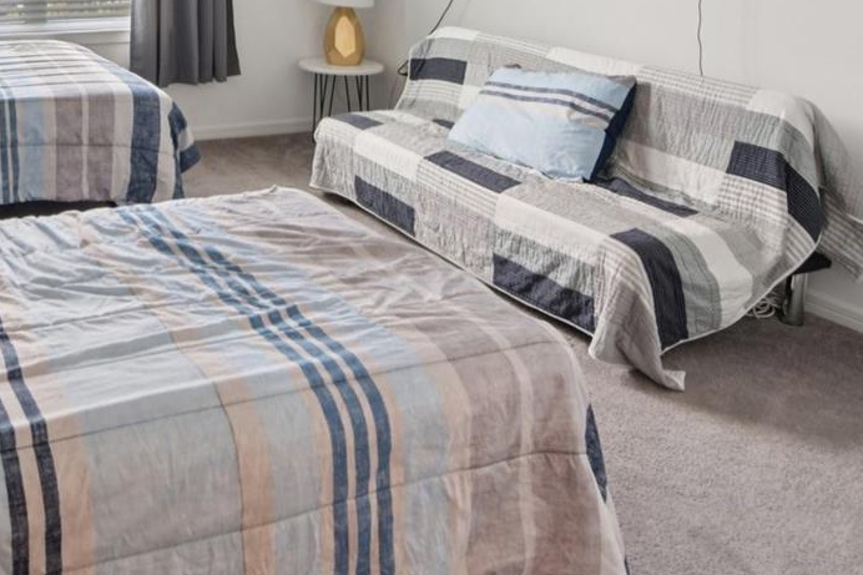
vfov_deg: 31.3
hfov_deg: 47.6
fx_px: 887
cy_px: -79
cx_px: 117
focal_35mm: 37
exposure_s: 1/25
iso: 400
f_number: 8
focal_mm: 16
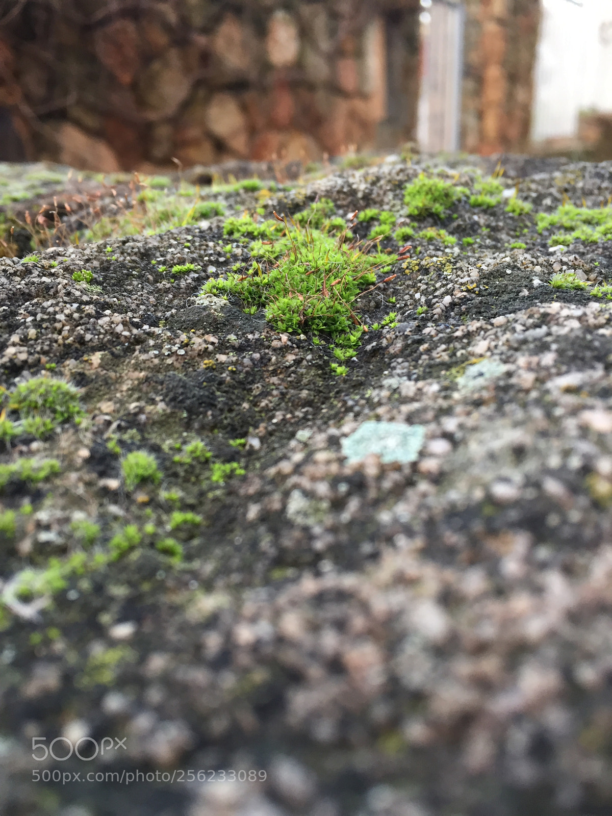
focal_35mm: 29
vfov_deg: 61.7
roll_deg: +1.9
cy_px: 408
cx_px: 306
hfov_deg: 48.2
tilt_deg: -19.7
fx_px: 684
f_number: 2.2
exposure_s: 1/33
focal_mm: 4.15
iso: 80
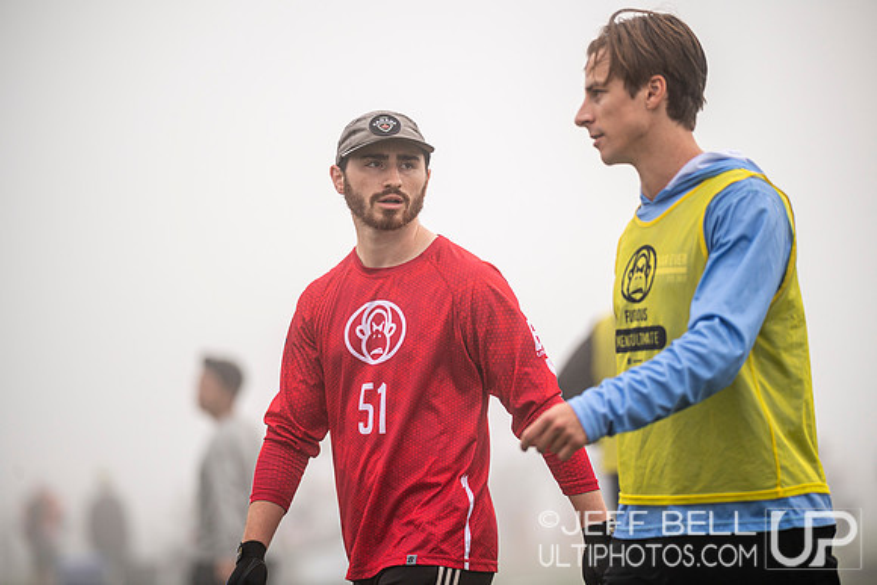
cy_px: 292
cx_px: 438
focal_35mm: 190
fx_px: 4629
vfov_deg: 7.2
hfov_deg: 10.8
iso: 200
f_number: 2.8
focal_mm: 190
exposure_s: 1/1000
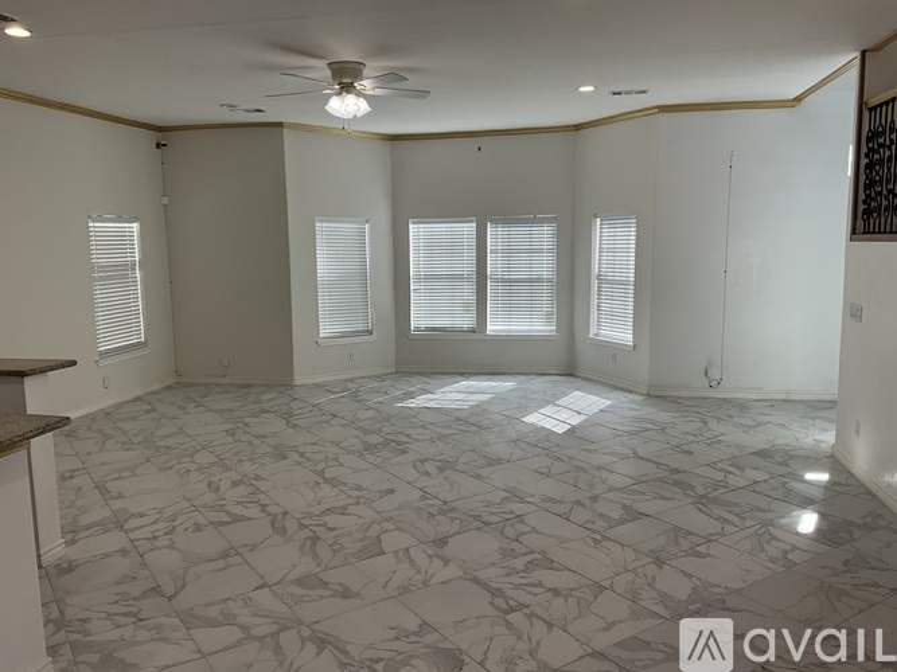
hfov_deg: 61.7
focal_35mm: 29
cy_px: 336
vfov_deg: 48.2
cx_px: 448
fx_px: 751
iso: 25
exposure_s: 1/120
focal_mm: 3
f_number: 1.8
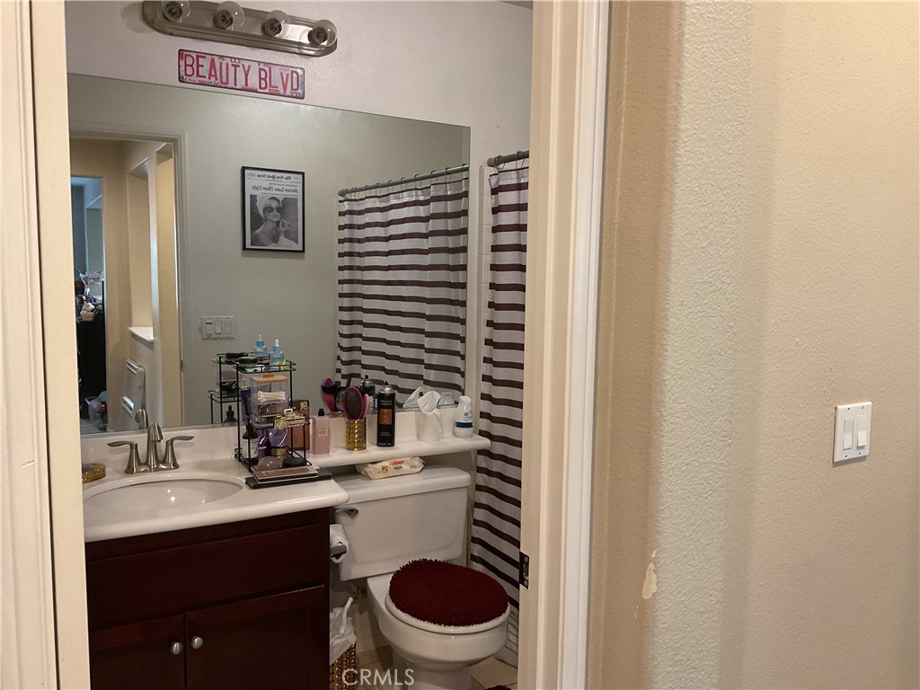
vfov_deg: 48.2
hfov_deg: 61.7
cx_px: 460
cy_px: 345
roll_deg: -0.7
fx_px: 771
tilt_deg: -5.7
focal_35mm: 29
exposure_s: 1/60
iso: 160
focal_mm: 3
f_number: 1.8
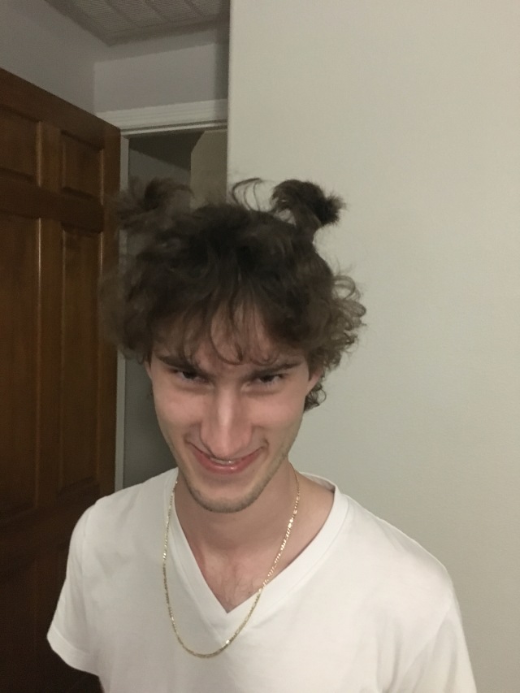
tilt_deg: -3.0
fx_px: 581
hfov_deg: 48.2
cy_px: 346
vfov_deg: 61.7
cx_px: 260
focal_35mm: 29
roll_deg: +0.0
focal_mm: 4.15
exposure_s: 1/15
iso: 800
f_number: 2.2
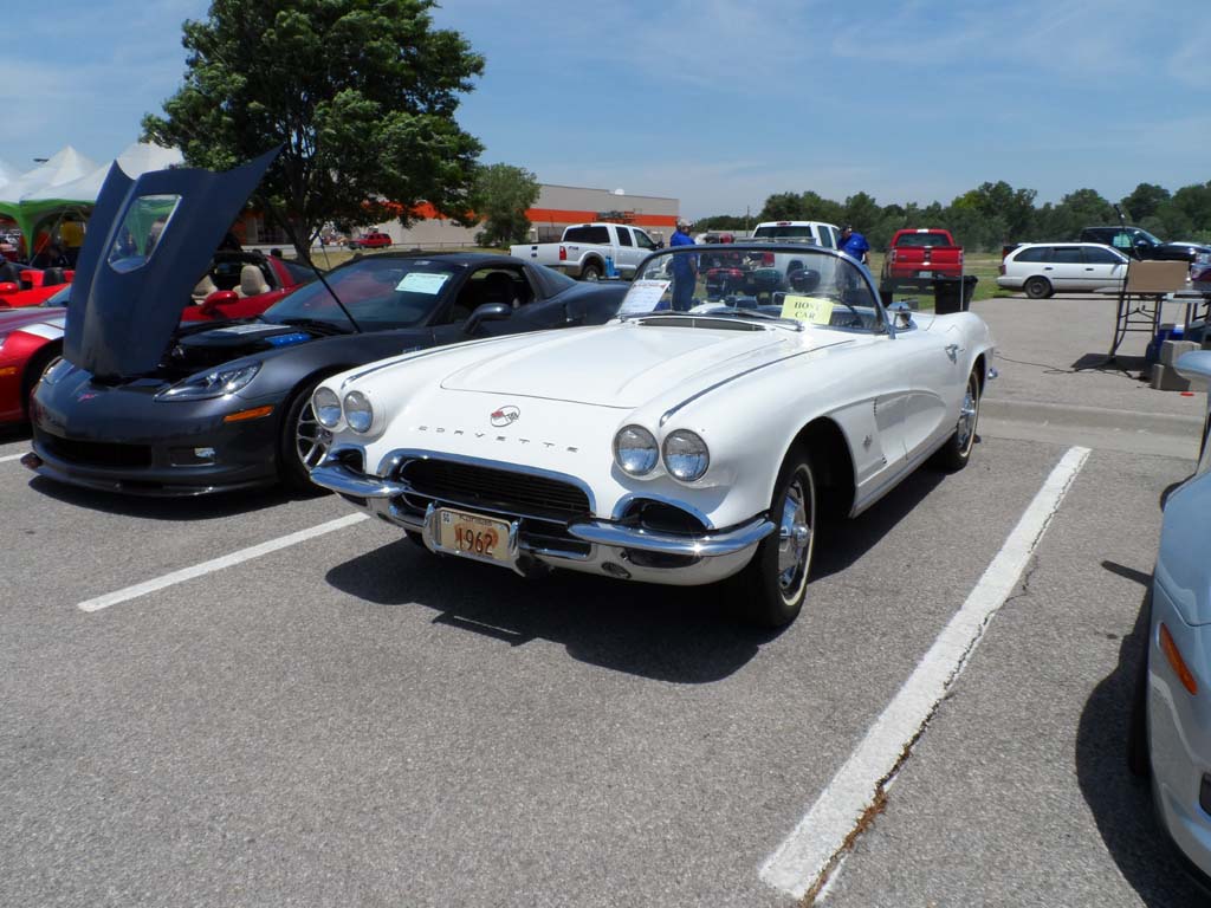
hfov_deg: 71.6
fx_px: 840
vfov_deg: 56.8
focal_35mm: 24
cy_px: 454
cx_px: 606
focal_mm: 4
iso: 80
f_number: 4.5
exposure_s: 1/1000
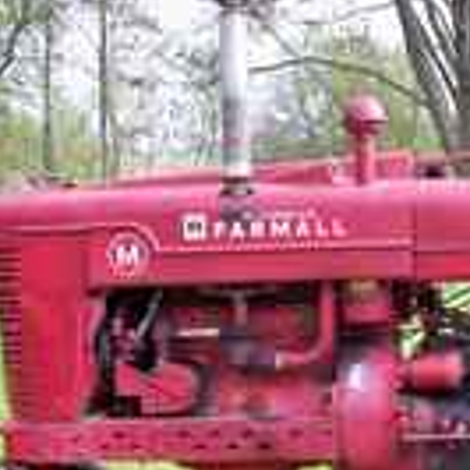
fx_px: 1229
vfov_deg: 21.2
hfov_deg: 20.8
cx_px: 488
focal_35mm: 80
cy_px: 424
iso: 100
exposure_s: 1/200
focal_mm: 7.54
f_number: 2.8
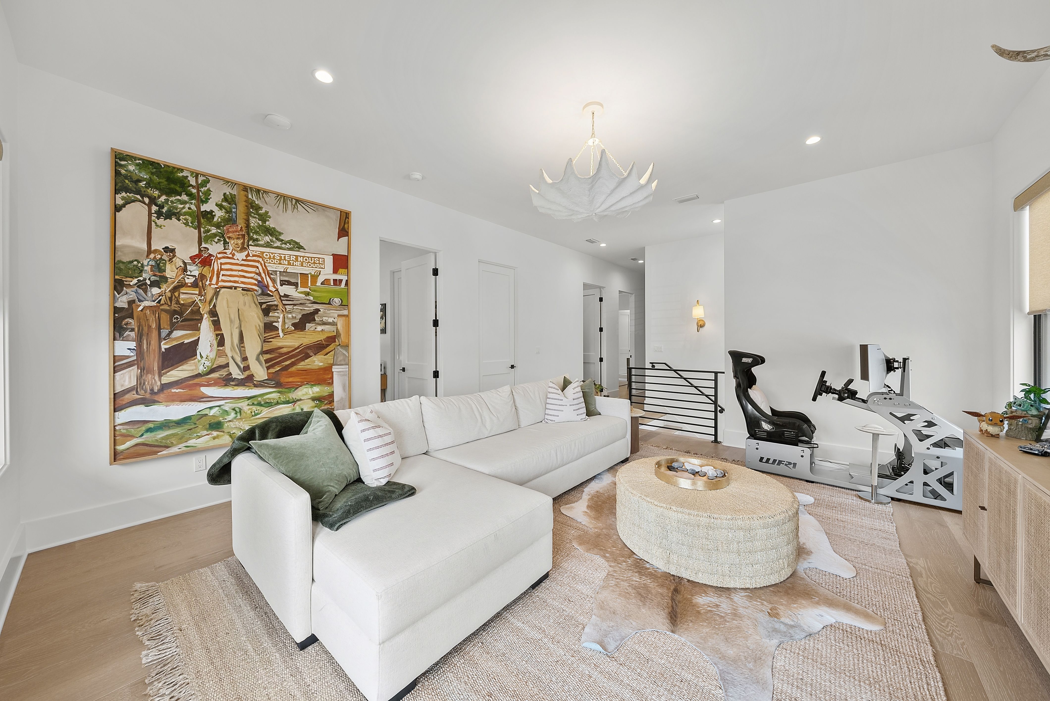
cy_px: 350
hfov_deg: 112.6
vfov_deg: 90.1
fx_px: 350
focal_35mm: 12
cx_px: 525
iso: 125
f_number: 7.1
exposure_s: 1/4
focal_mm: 12
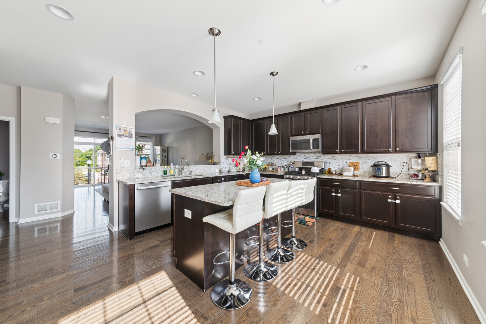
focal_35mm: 12
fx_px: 162
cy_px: 162
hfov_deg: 112.6
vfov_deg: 90.0
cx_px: 243
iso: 100
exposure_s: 1/13
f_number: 10
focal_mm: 12
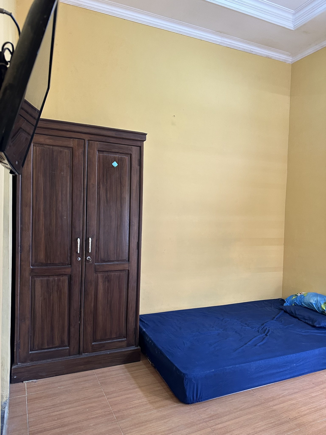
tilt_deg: -1.0
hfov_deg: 56.8
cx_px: 163
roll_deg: -1.6
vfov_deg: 71.6
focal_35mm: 24
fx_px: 301
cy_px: 218
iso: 320
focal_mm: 6.86
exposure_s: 1/60
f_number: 1.78
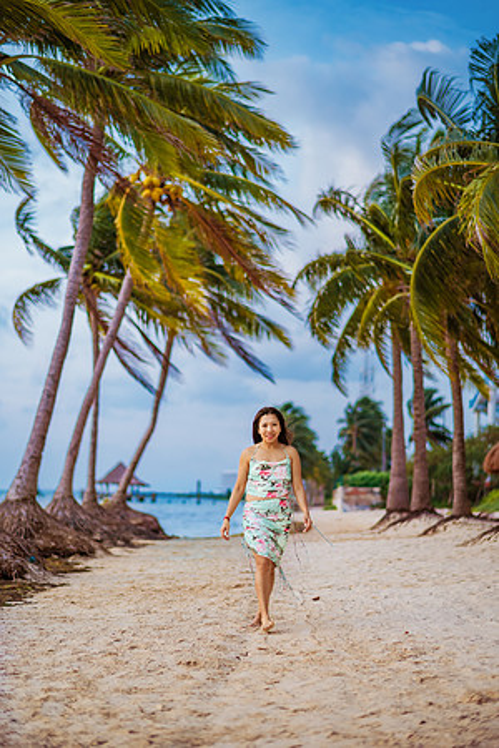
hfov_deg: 23.4
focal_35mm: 58
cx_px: 250
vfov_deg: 34.5
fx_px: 1206
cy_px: 374
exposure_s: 1/5000
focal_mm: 58
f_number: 1.8
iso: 640
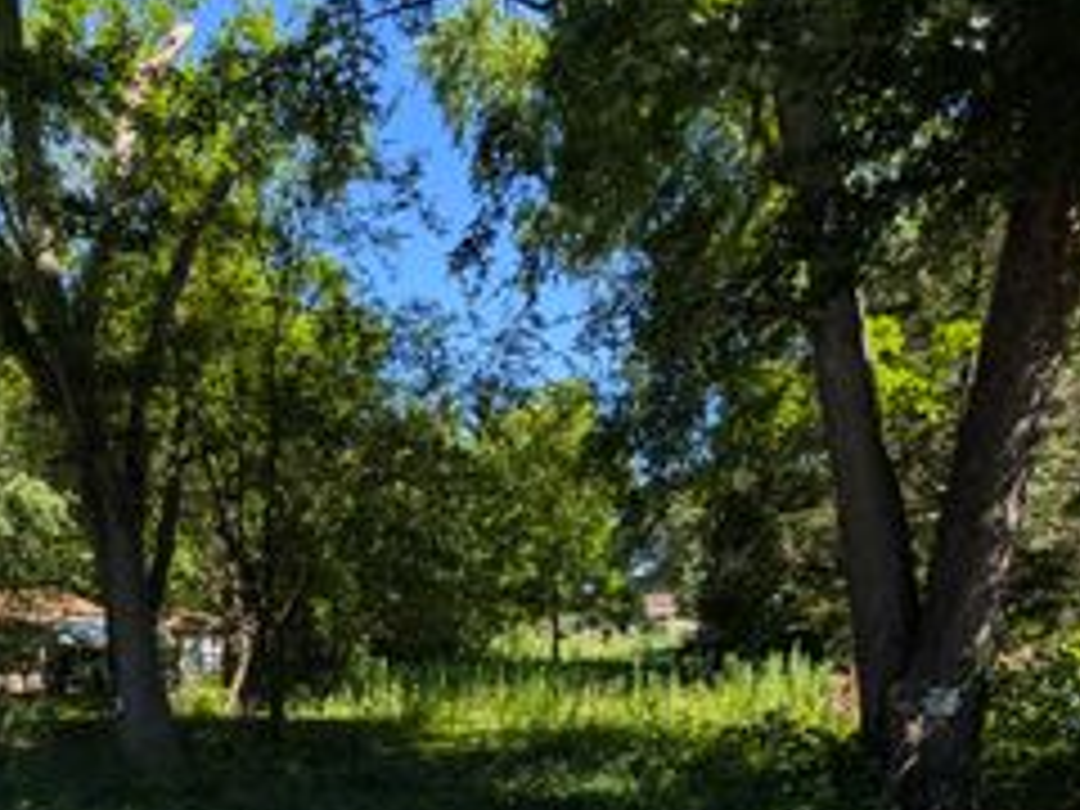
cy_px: 790
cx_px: 464
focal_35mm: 25
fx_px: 780
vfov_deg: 46.8
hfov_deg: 69.0
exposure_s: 1/1171
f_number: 1.7
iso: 52
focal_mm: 2.02
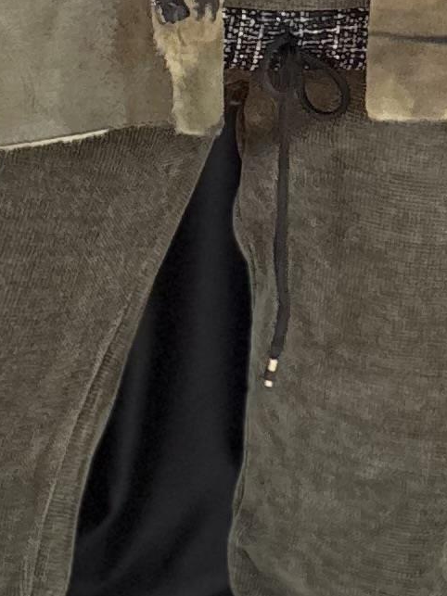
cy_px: -243
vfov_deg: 11.7
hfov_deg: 9.1
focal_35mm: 163
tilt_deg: -6.4
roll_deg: +0.1
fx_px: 2807
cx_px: 12
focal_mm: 5.96
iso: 200
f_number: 1.6
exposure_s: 1/60
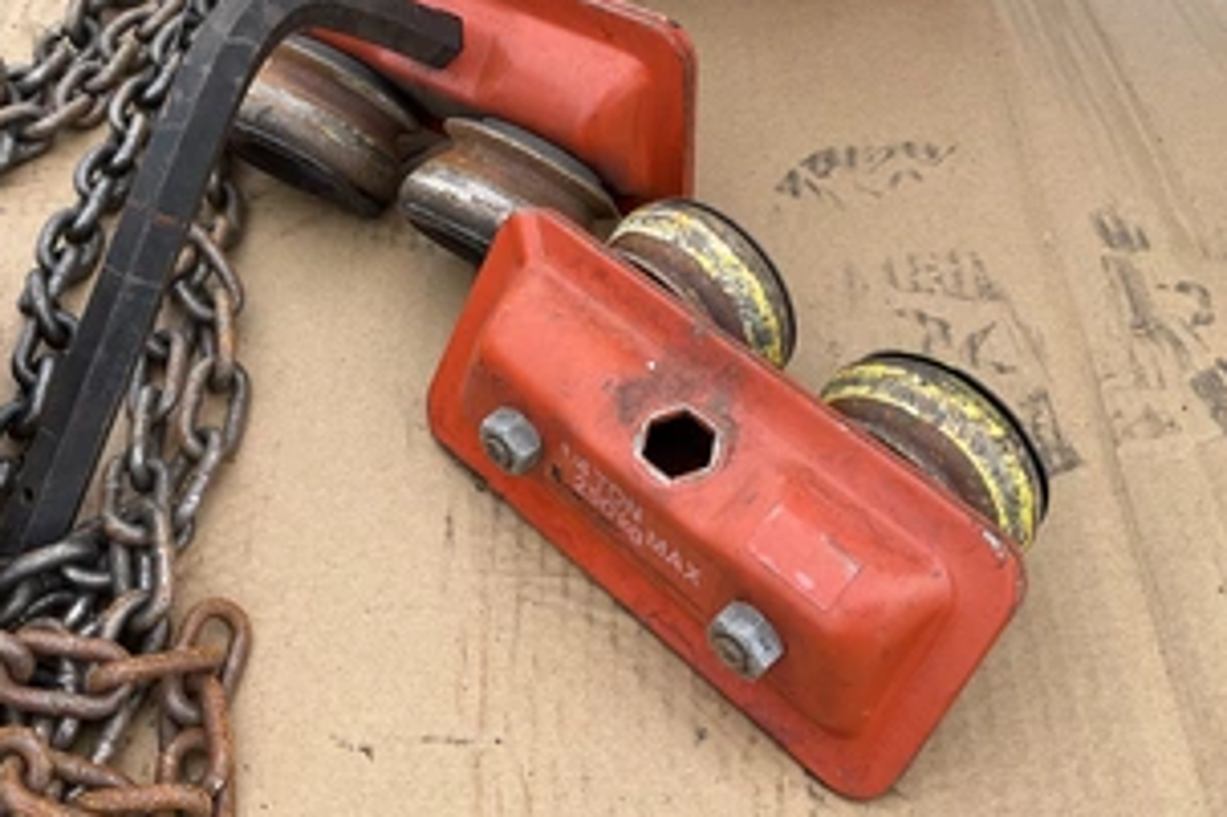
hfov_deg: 48.3
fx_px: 1363
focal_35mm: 40
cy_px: 289
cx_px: 528
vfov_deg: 33.1
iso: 25
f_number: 1.8
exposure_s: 1/331
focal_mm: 3
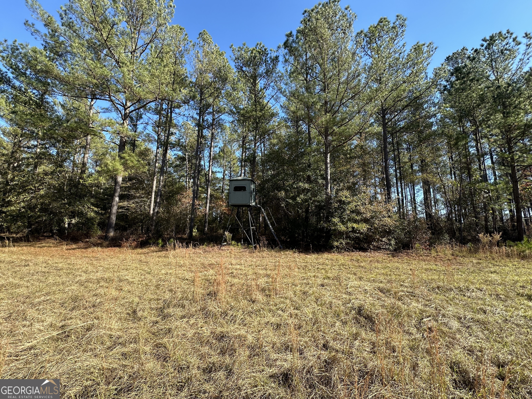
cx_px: 266
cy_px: 200
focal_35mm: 14
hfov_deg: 102.1
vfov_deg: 85.7
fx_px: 215
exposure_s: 1/473
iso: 40
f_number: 2.2
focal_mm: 2.22
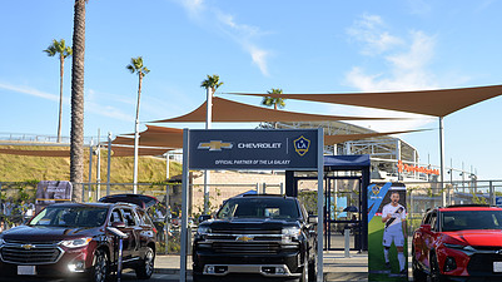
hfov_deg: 46.1
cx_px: 303
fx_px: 585
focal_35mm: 44
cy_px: 176
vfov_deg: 27.0
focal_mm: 29
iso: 100
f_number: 2.8
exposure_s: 1/1000
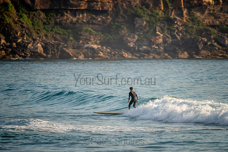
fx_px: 4037
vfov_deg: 2.2
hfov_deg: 3.2
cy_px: 96
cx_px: 130
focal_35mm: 637
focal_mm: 500
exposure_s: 1/500
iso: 400
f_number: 5.6
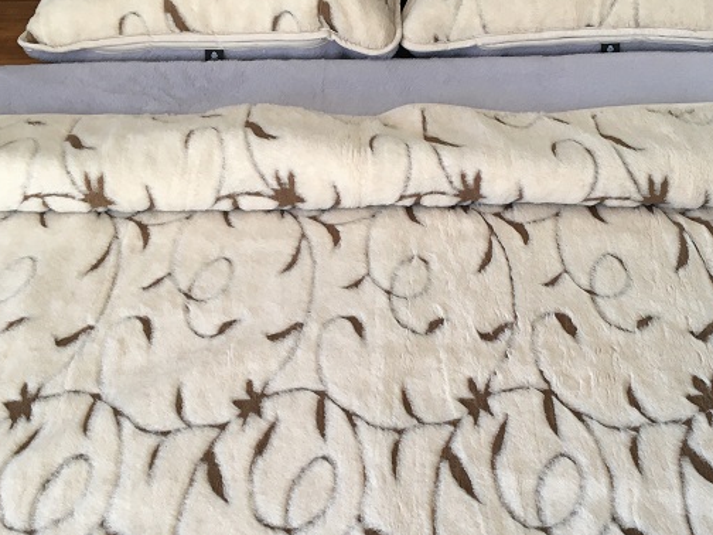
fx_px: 947
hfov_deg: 41.2
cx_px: 392
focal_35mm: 46
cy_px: 301
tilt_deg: -45.2
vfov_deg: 31.5
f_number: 2.2
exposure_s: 1/33
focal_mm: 4.15
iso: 64
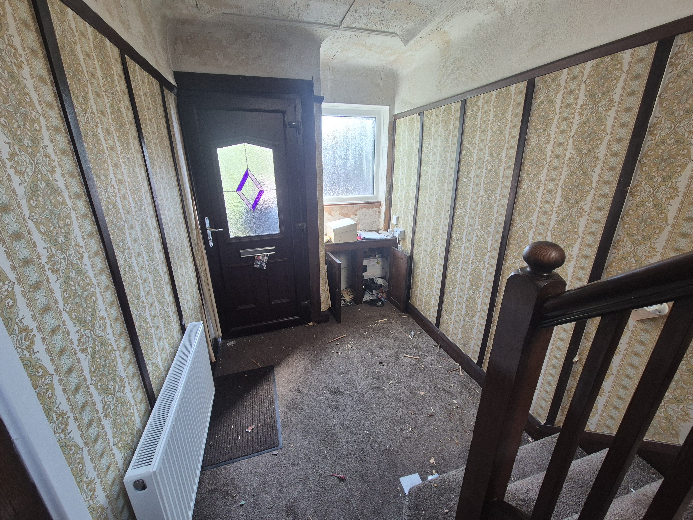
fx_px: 260
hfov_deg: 106.2
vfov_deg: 89.9
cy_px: 260
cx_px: 346
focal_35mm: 13
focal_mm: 2.2
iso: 100
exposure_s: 1/50
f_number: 2.2
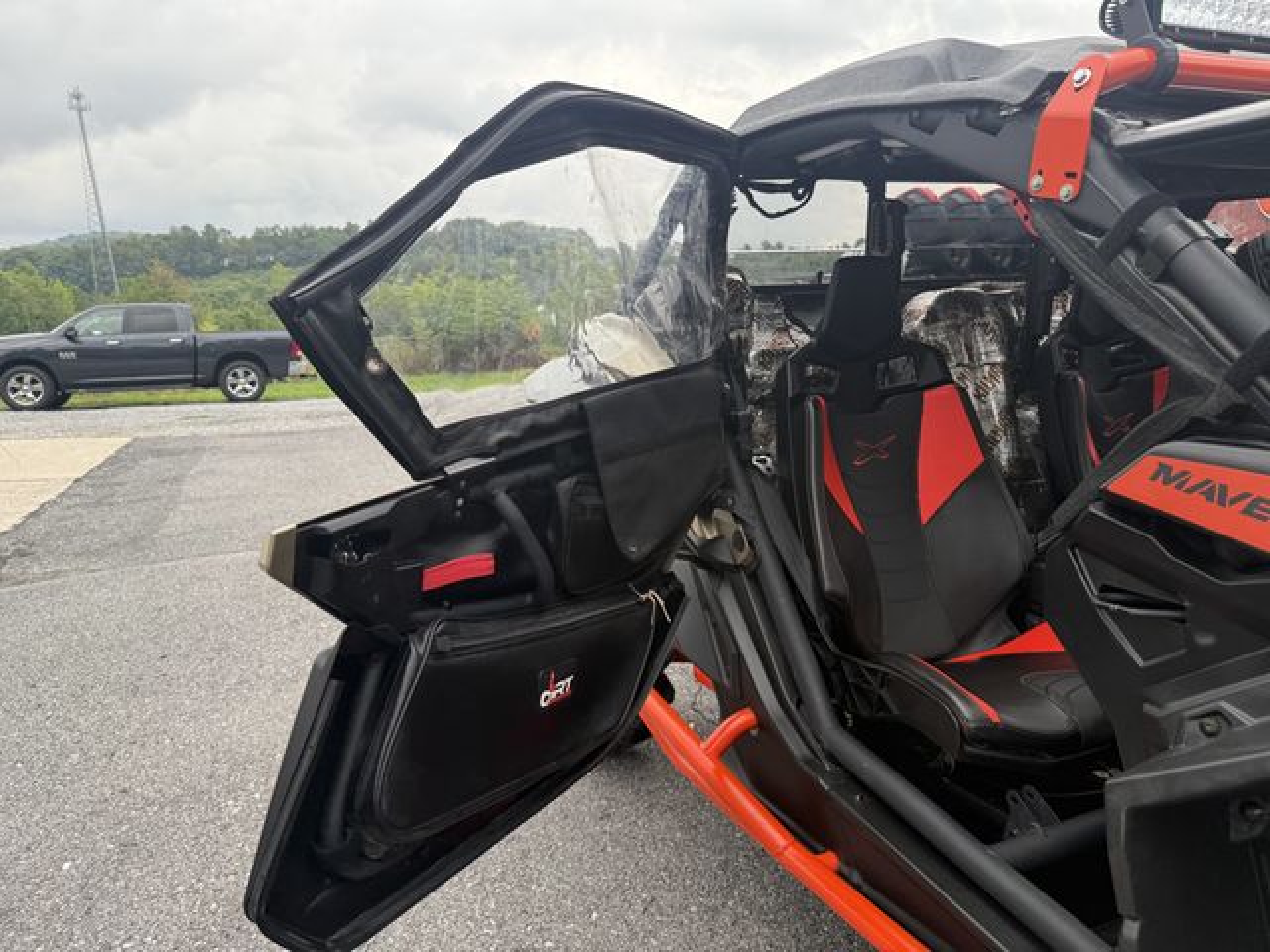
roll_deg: +4.1
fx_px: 881
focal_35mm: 24
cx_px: 635
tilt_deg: -7.3
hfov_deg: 71.6
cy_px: 476
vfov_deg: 56.8
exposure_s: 1/497
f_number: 1.78
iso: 100
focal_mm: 6.76
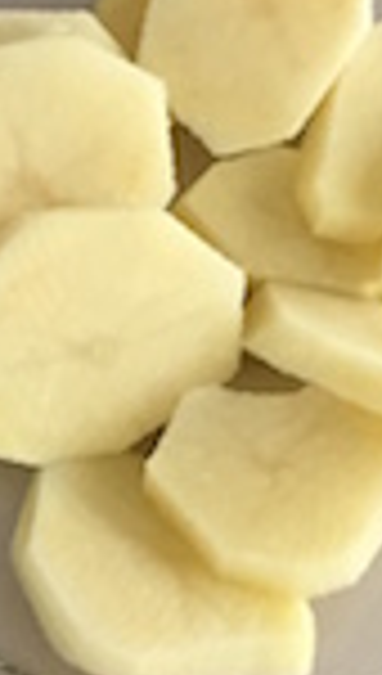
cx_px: -454
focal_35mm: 168
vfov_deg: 12.4
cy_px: 886
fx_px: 3008
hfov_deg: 6.9
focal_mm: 4.15
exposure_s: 1/33
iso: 64
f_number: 2.2
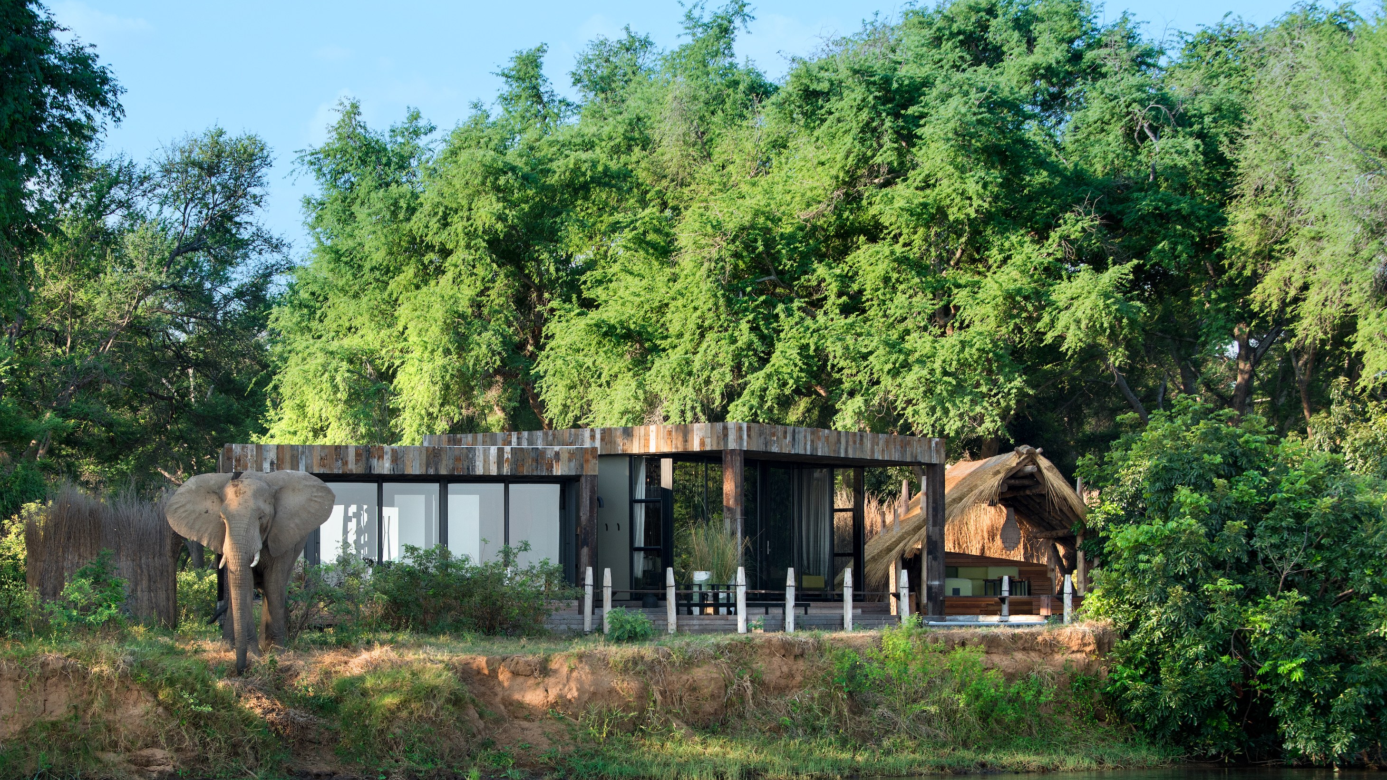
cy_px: 529
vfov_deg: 13.7
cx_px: 588
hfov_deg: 24.2
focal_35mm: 88
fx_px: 3237
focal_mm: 70
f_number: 6.7
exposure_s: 1/250
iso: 280
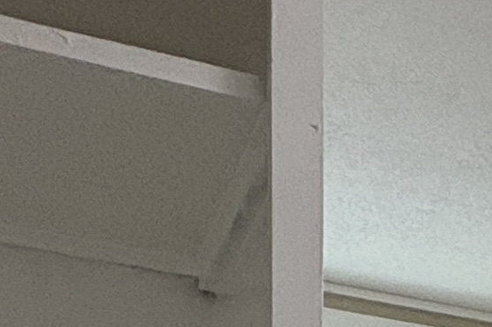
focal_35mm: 106
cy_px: 935
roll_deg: -2.7
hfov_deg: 17.2
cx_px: 766
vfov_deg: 10.1
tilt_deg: -8.8
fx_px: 1448
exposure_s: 1/120
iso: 200
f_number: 2.2
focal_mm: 2.22
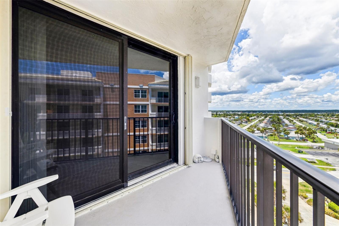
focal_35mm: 14
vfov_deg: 81.2
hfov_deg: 104.3
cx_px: 170
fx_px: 132
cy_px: 113
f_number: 8
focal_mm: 14
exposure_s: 1/1250
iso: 400
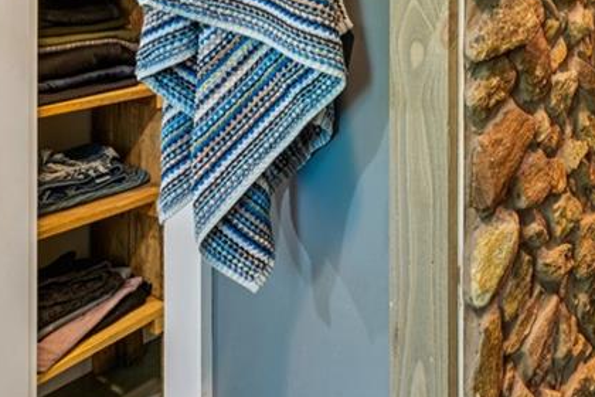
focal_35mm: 41
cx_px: 547
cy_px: -57
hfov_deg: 43.0
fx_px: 677
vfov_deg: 29.0
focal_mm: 16.8
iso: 100
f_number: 13
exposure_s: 10
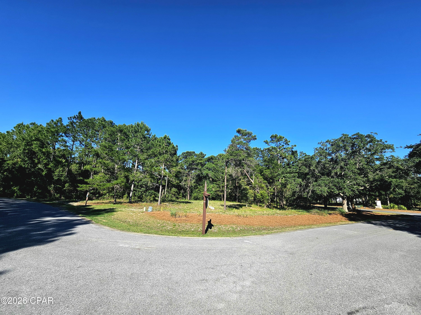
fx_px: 158
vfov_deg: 89.9
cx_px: 210
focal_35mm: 13
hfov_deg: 106.2
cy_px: 158
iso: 50
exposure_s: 1/2500
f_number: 2.2
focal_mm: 2.2
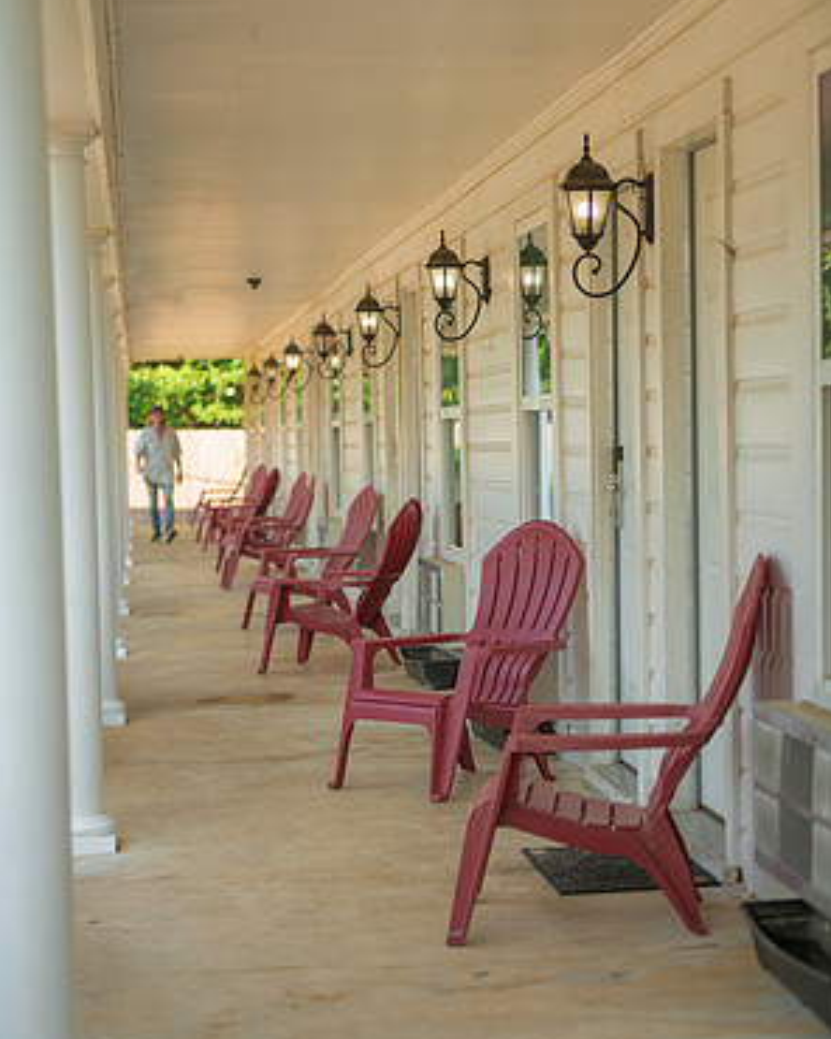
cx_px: 416
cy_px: 564
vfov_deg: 23.8
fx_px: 2459
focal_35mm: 80
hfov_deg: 19.2
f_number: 2.8
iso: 64
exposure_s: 1/250
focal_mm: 70
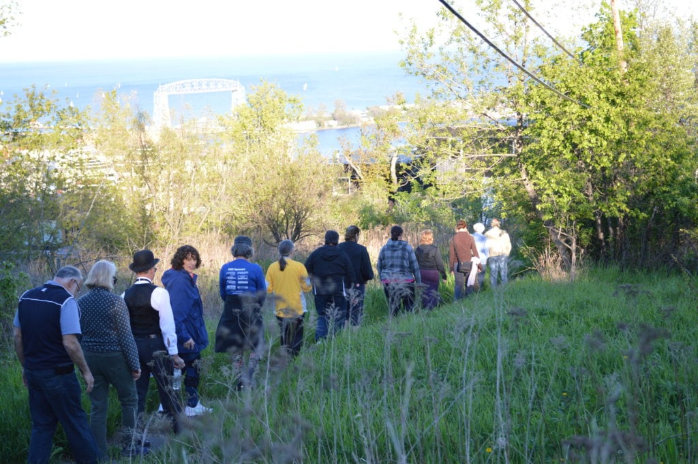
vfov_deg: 21.5
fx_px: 1220
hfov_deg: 31.9
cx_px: 349
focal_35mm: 63
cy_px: 232
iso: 160
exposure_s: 1/125
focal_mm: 42
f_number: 5.6
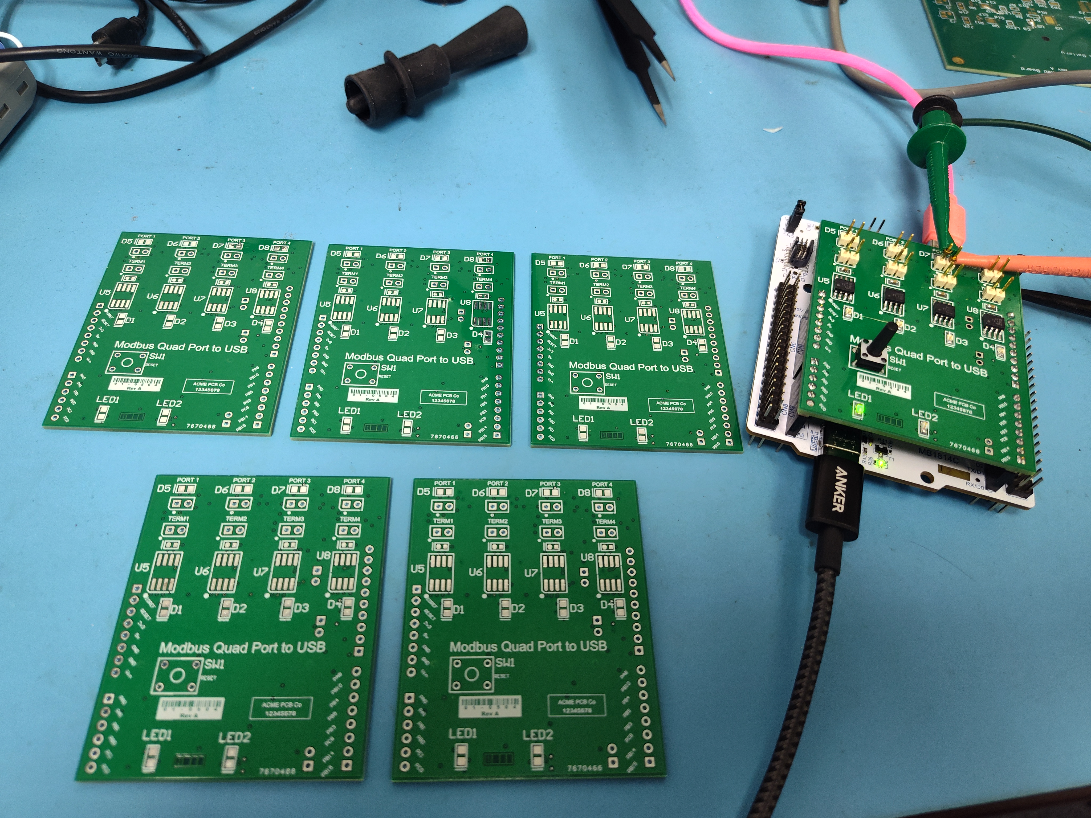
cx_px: 546
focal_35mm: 23
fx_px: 725
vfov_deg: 58.9
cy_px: 409
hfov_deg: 73.9
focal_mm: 5.56
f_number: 1.8
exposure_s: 1/60
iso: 659
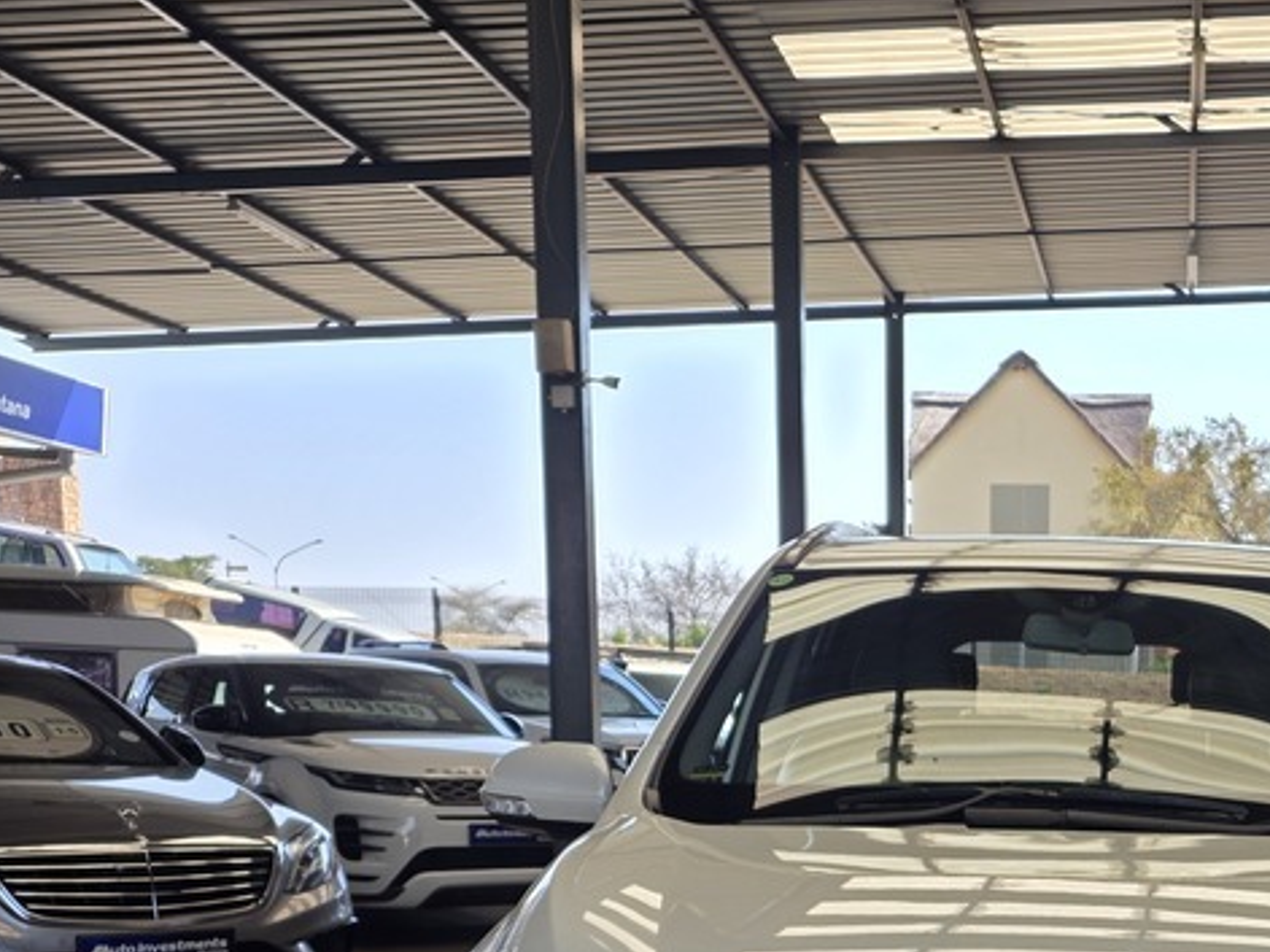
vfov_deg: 27.3
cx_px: 1108
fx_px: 1834
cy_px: 974
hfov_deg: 36.2
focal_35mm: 50
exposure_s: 1/132
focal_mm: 6.25
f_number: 1.7
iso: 12
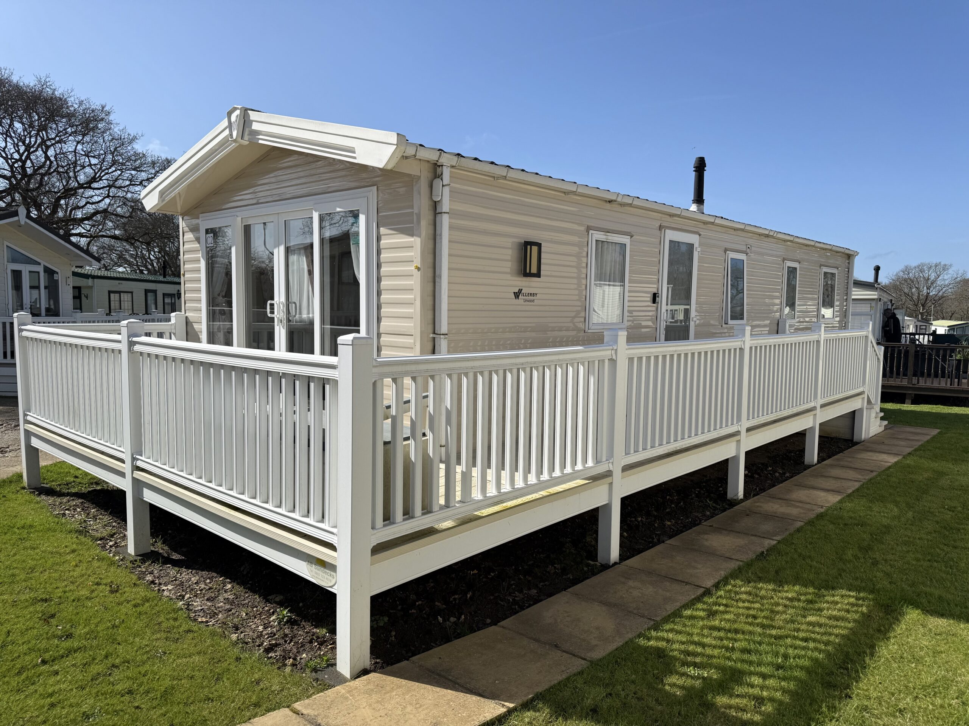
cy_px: 363
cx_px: 484
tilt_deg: -3.0
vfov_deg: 56.8
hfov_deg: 71.6
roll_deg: -0.3
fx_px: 672
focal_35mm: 24
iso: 80
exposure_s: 1/7353
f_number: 1.78
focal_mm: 6.76
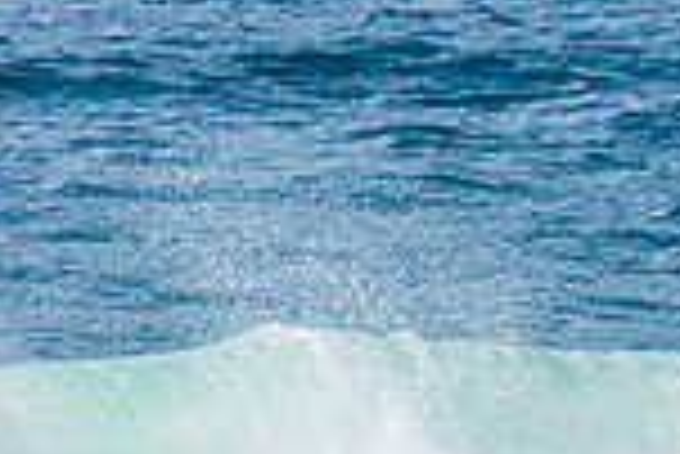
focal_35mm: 1919
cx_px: 1297
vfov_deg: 0.7
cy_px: 578
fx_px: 36282
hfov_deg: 1.1
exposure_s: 1/2000
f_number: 5.6
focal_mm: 500
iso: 160
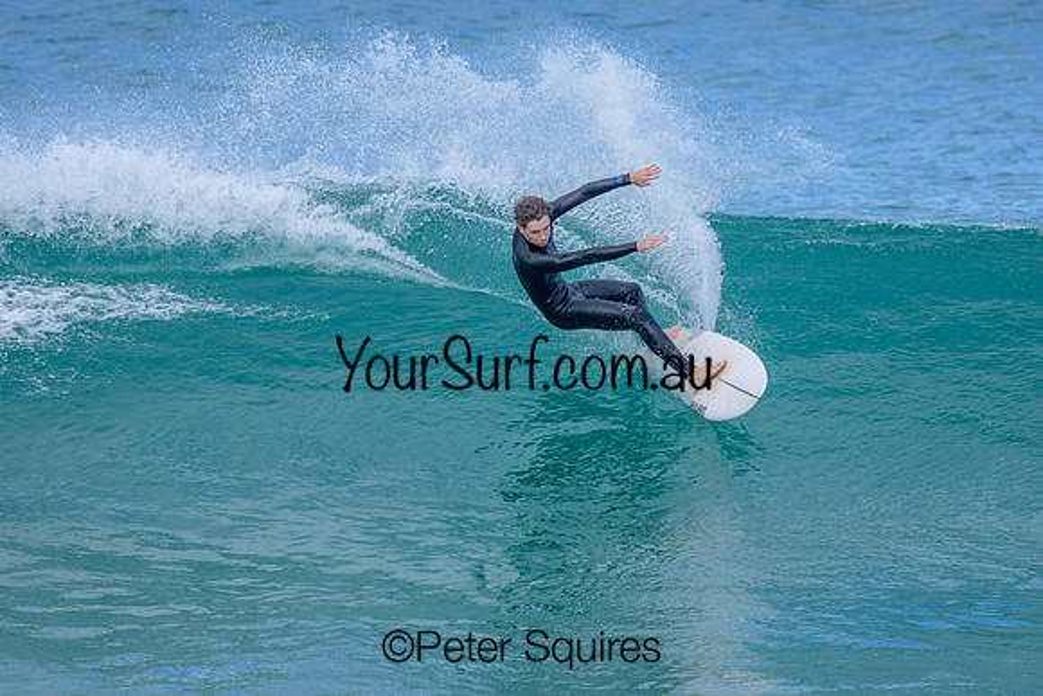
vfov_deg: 1.3
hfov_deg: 1.9
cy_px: 374
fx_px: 31859
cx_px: 540
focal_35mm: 1099
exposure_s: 1/2000
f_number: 6.3
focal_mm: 800
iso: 560
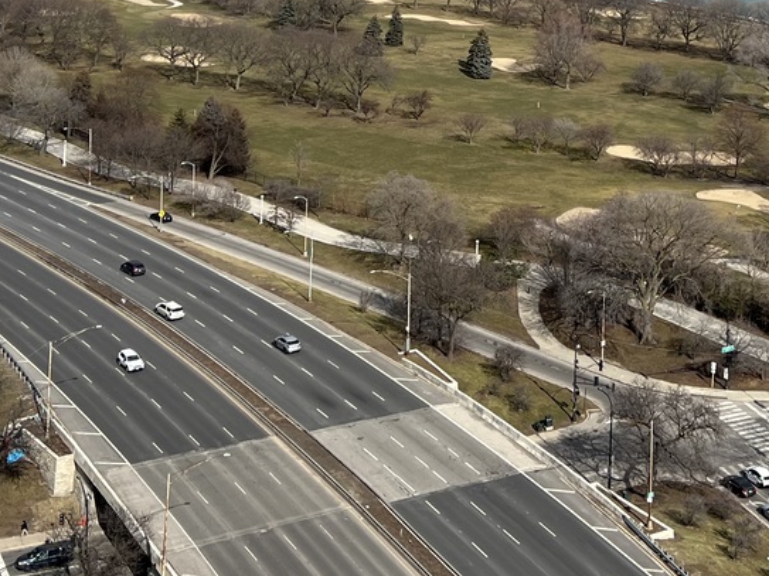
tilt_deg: -2.5
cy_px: -140
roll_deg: -2.2
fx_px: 1533
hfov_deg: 27.3
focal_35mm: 69
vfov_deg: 19.8
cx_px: 676
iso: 50
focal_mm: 5.7
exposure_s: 1/6579
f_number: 1.5
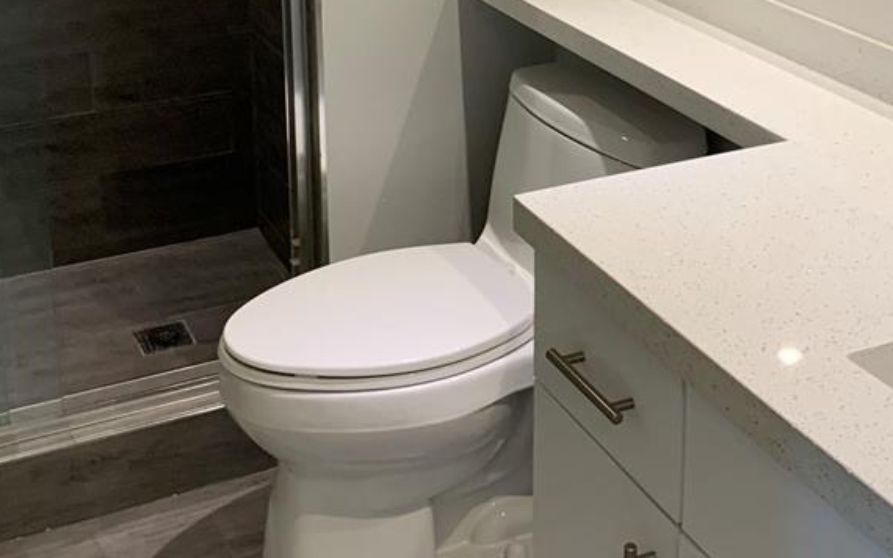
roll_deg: -1.2
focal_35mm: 58
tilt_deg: -14.8
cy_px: -31
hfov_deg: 35.0
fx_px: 1411
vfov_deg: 21.4
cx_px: 548
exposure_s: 1/60
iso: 125
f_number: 1.8
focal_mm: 4.25
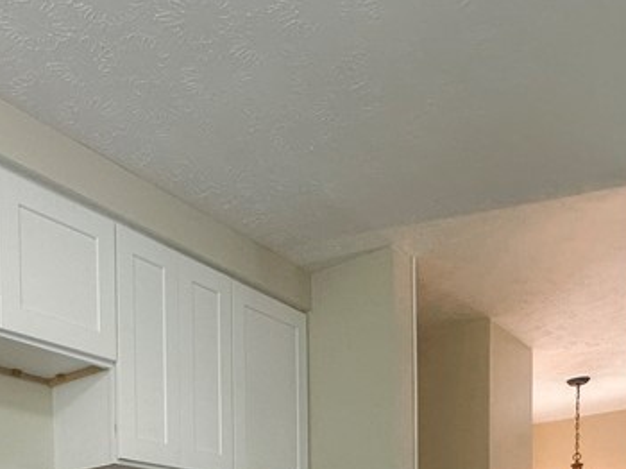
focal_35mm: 41
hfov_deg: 43.7
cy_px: 610
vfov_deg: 28.7
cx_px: 127
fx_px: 741
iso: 160
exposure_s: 1/120
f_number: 2.2
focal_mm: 2.22
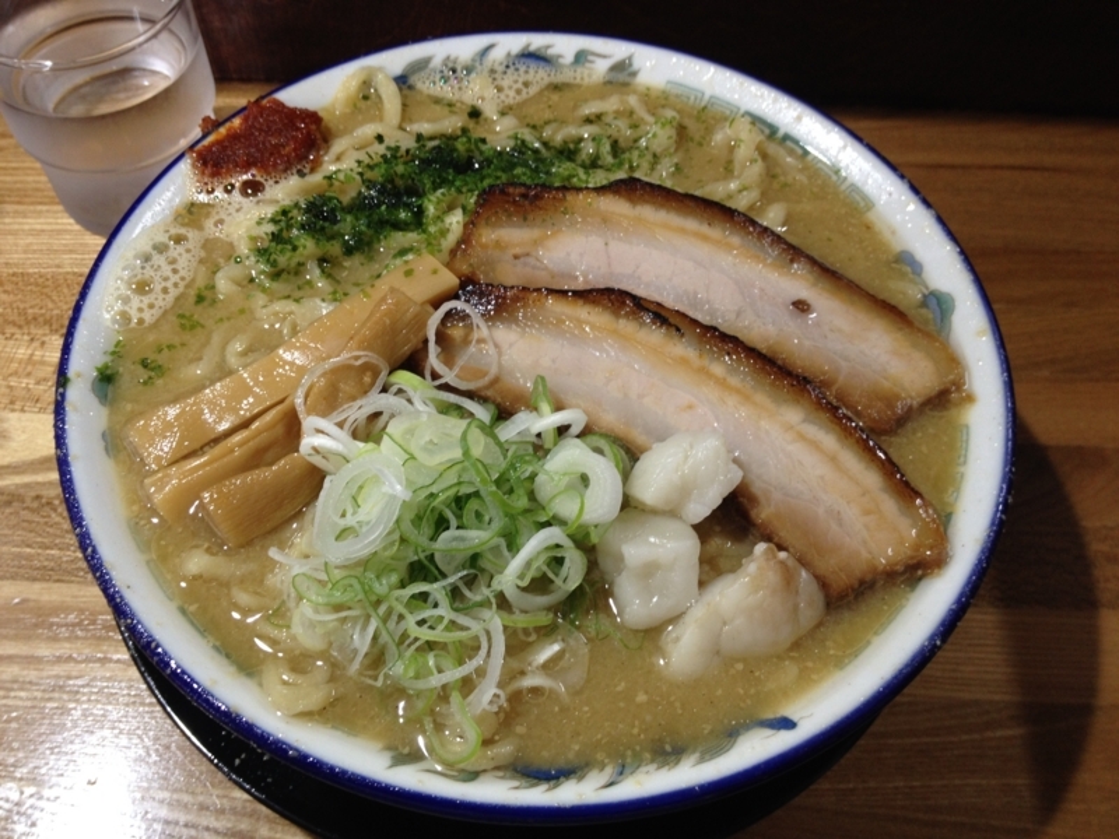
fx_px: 1131
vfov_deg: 40.7
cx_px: 560
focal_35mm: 35
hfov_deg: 52.6
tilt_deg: -58.0
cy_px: 420
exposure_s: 1/20
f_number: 2.4
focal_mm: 4.28
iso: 80
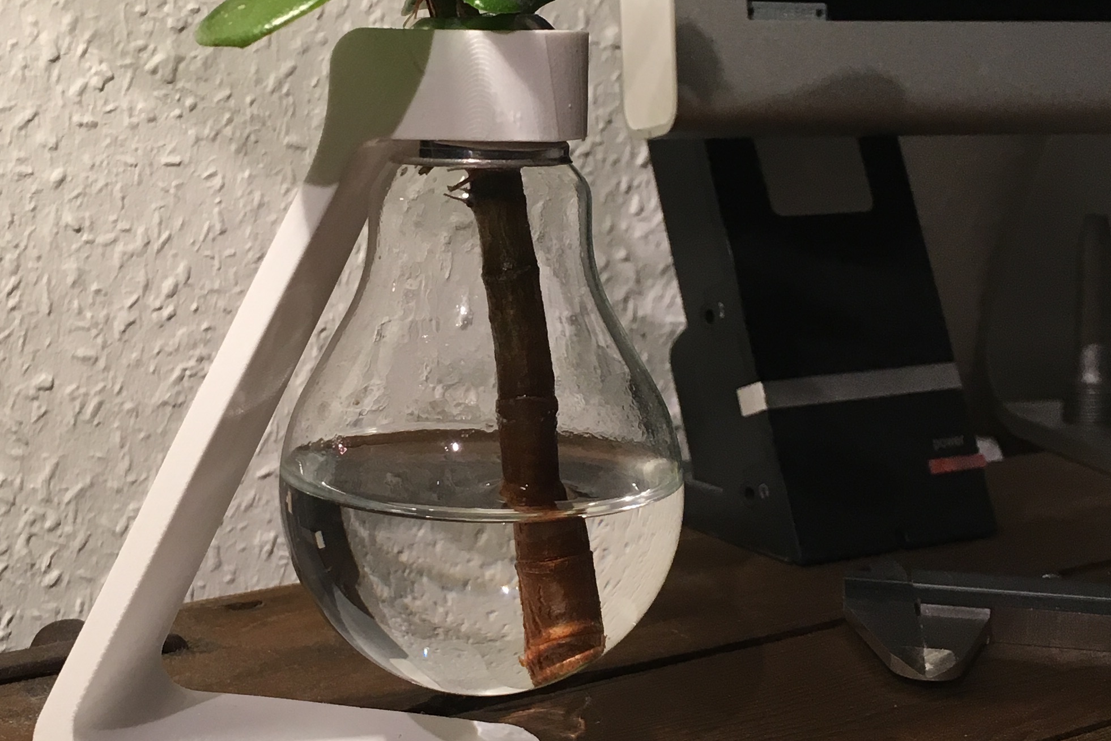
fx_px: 1914
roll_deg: -0.4
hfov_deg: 32.2
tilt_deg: -7.1
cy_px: 206
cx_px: 385
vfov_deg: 21.8
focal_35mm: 62
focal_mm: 4.15
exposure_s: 1/33
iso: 40
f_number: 2.2
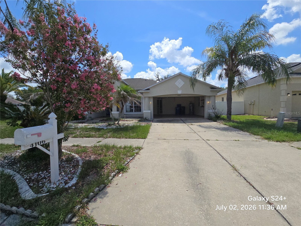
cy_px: 113
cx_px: 150
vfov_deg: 89.9
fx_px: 113
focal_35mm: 13
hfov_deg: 106.2
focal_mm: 2.2
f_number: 2.2
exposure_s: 1/3067
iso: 50
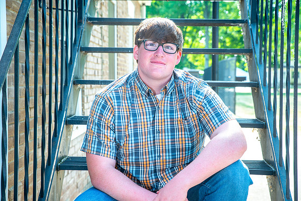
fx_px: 544
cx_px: 150
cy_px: 100
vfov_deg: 20.9
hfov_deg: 31.0
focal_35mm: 65
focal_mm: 65
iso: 320
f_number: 7.1
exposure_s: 1/100
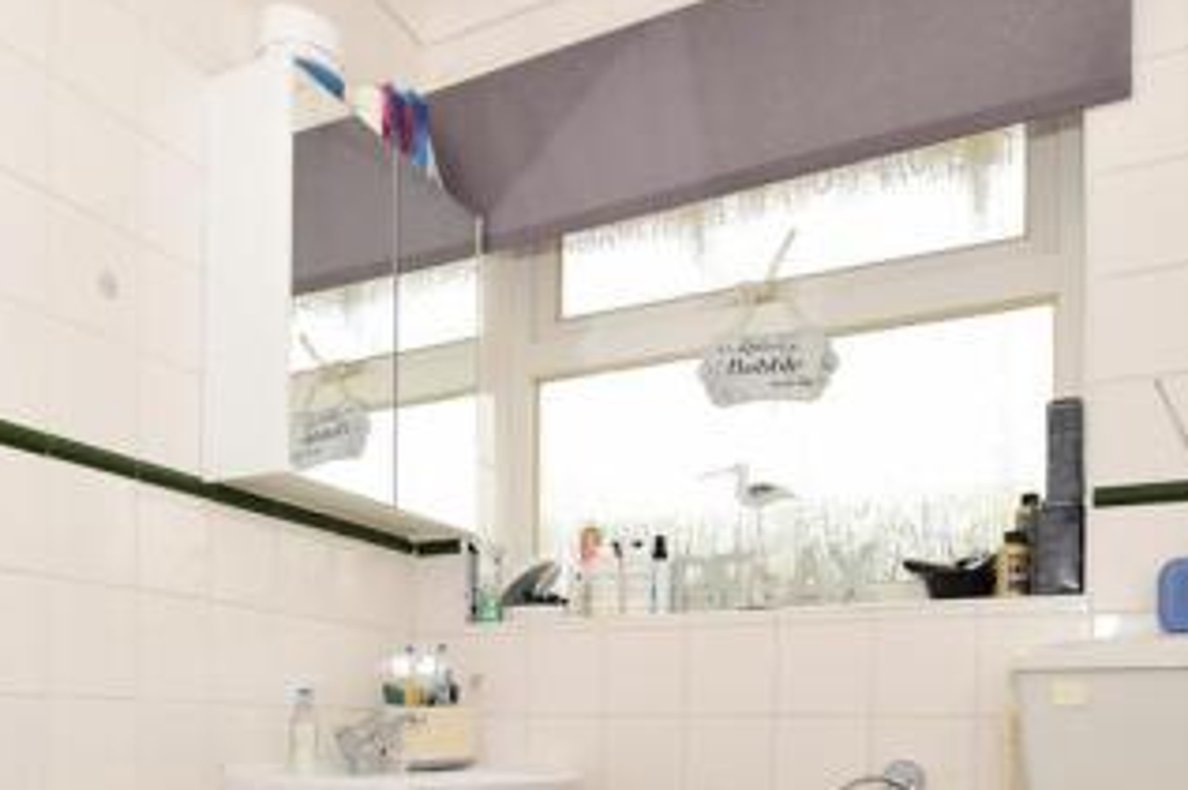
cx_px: 435
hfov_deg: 59.4
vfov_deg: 38.7
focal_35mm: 31
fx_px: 1022
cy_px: 743
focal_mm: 10
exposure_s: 1/100
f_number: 7.1
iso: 400
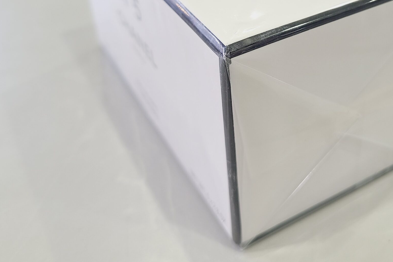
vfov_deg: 29.3
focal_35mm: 45
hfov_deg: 43.1
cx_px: 256
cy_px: 61
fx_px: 491
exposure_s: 1/50
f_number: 1.8
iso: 64
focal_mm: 5.4
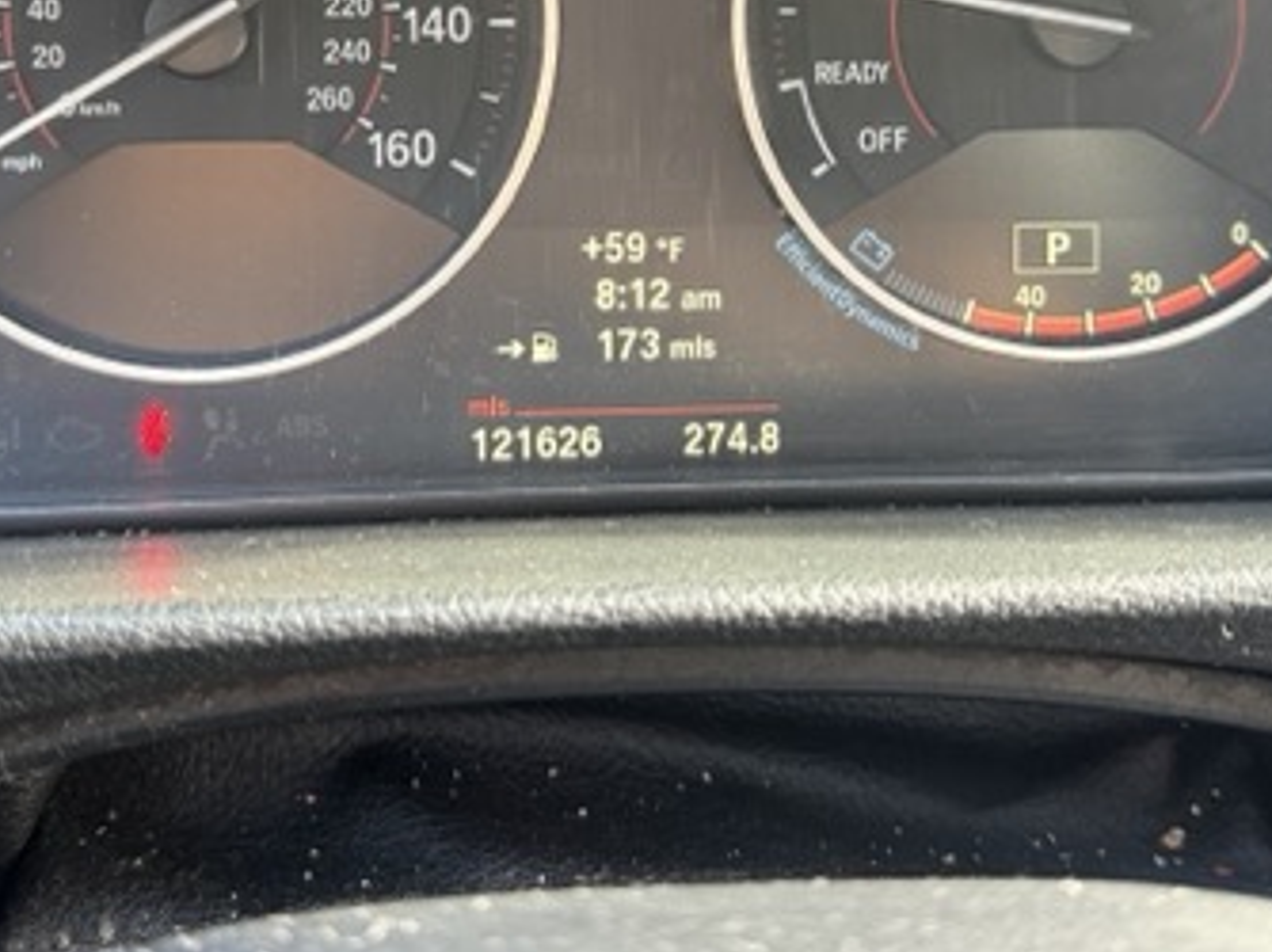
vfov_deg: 30.3
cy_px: 118
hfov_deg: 41.3
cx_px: 628
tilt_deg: -24.0
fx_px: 1689
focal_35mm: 46
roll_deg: -0.7
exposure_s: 1/48
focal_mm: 6.76
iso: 500
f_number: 1.78
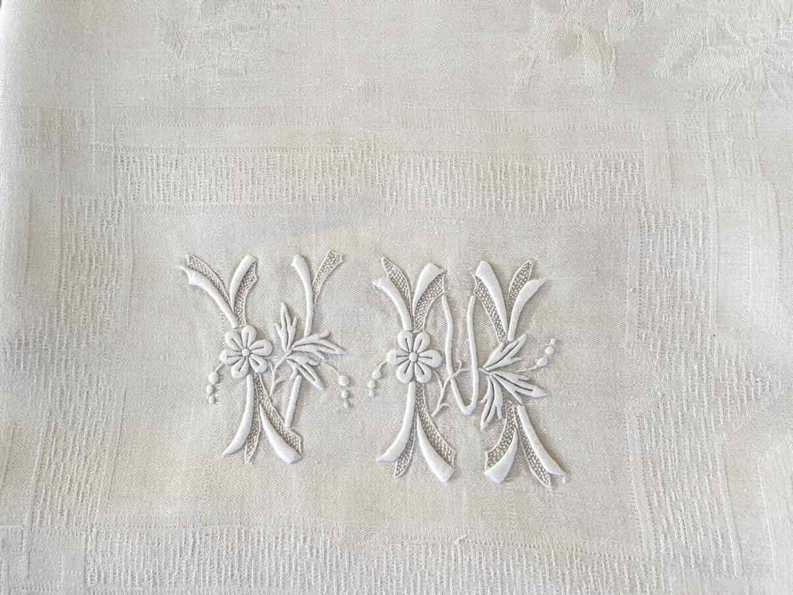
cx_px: 396
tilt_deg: -78.3
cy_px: 298
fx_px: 596
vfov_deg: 53.1
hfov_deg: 67.3
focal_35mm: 26
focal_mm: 4.2
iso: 64
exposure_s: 1/121
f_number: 1.6
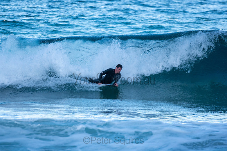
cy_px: 76
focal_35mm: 750
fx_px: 4730
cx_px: 114
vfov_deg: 1.8
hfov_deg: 2.7
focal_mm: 500
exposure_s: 1/800
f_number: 5.6
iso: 360
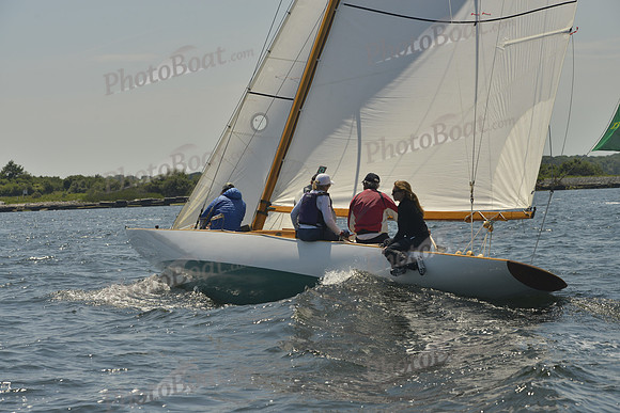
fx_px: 1723
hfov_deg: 20.4
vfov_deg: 13.7
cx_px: 310
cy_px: 206
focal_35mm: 100
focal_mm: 100
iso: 280
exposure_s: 1/800
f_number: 9
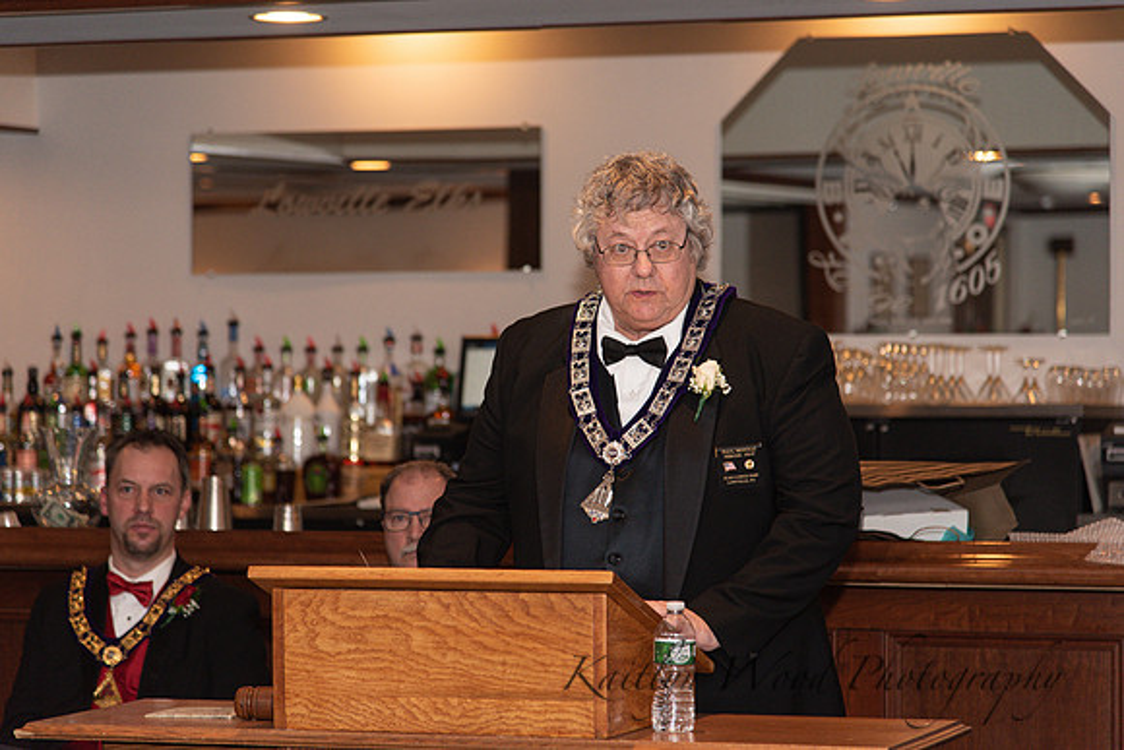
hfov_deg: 17.1
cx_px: 562
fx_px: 3747
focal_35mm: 120
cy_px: 375
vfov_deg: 11.4
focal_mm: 120
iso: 800
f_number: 4
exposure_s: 1/200
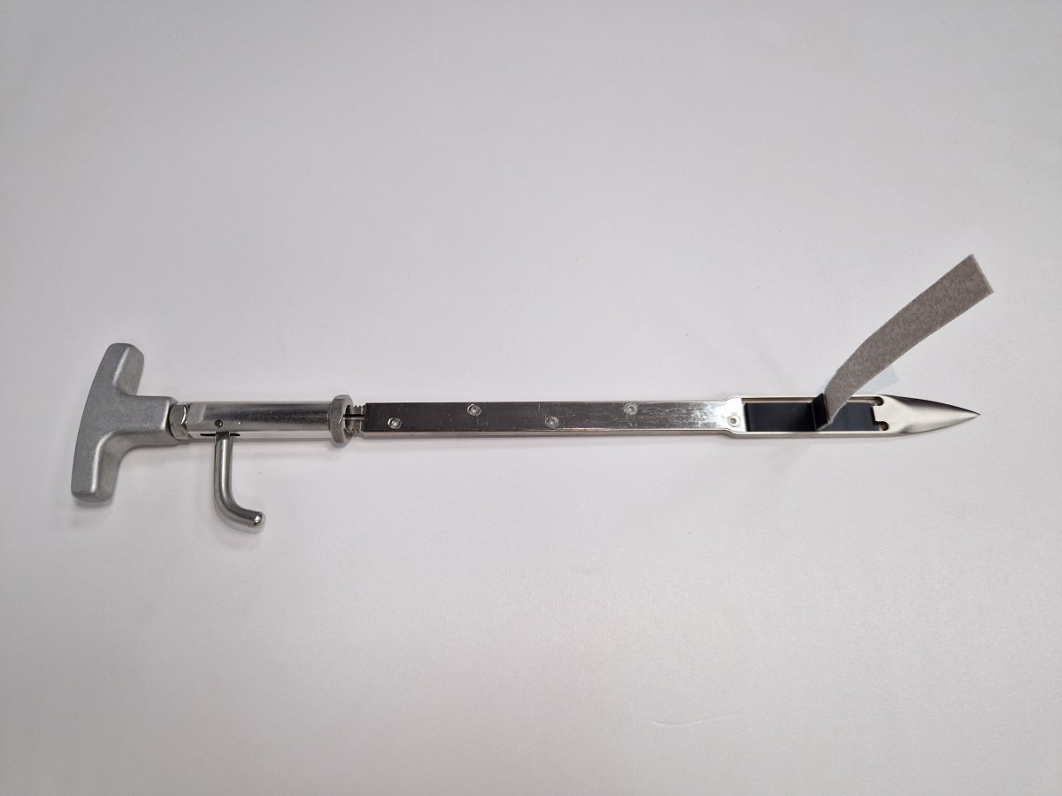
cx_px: 531
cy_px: 398
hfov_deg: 73.9
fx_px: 706
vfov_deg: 58.9
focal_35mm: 23
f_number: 1.8
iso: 50
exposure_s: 1/230
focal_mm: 5.4
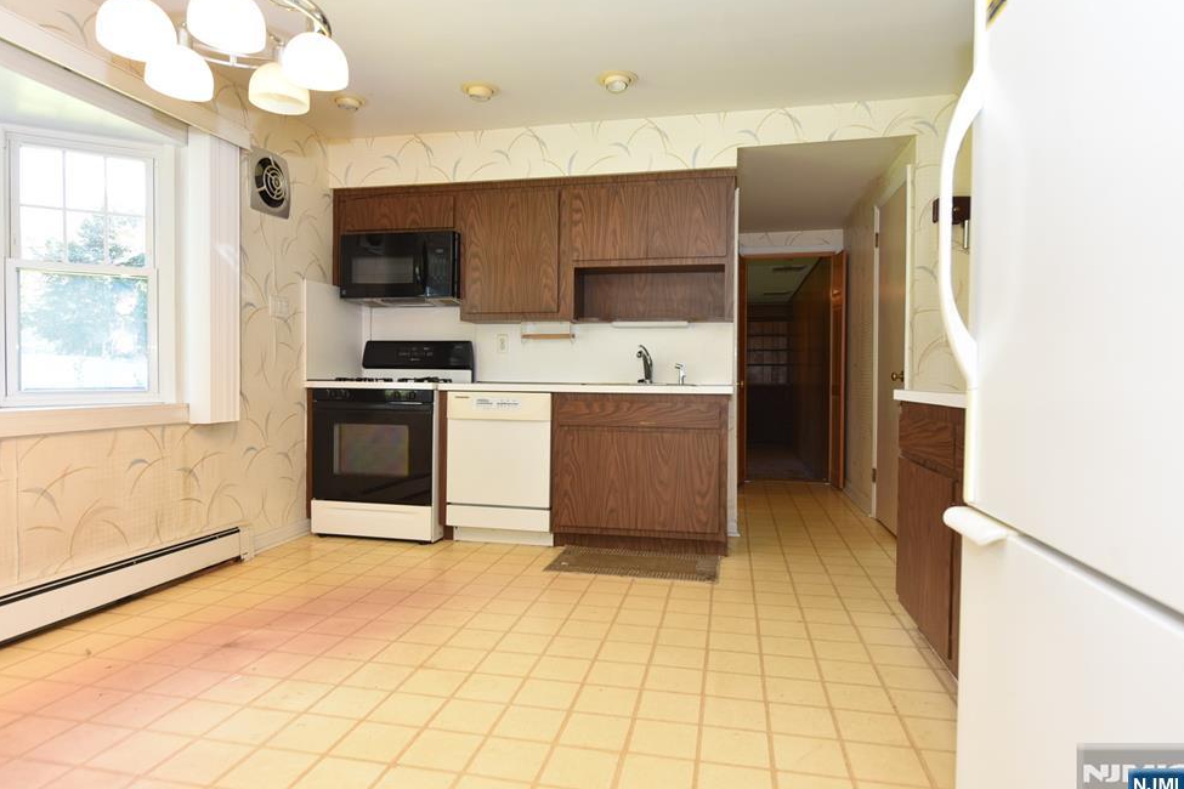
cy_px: 388
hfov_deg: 81.2
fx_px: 691
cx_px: 579
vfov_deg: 59.5
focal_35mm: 21
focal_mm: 20
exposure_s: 1/80
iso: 800
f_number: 4.5
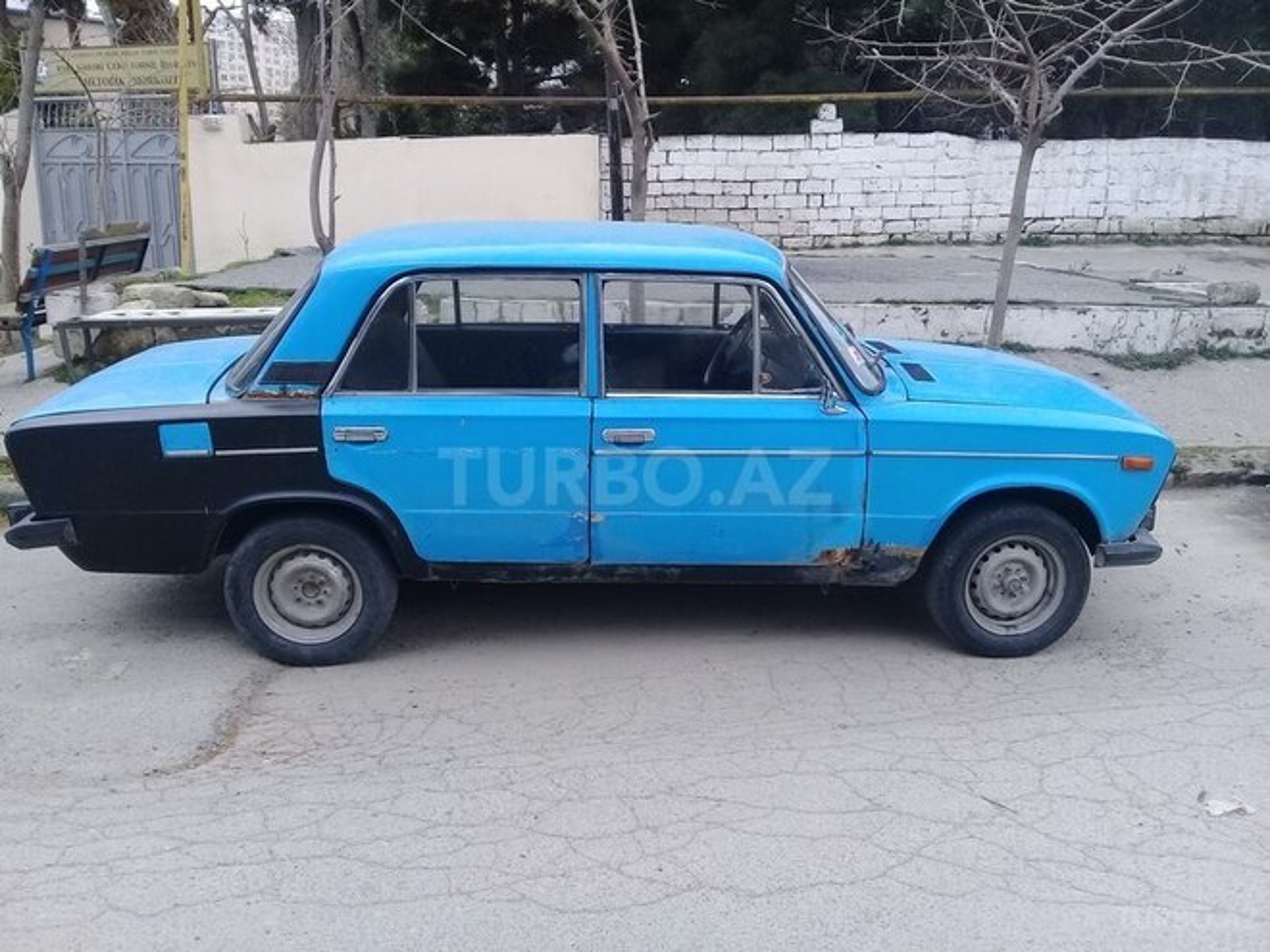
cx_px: 635
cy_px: 476
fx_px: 1137
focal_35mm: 31
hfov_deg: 58.4
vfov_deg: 45.4
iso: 50
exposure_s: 1/245
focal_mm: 3.3
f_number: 2.2
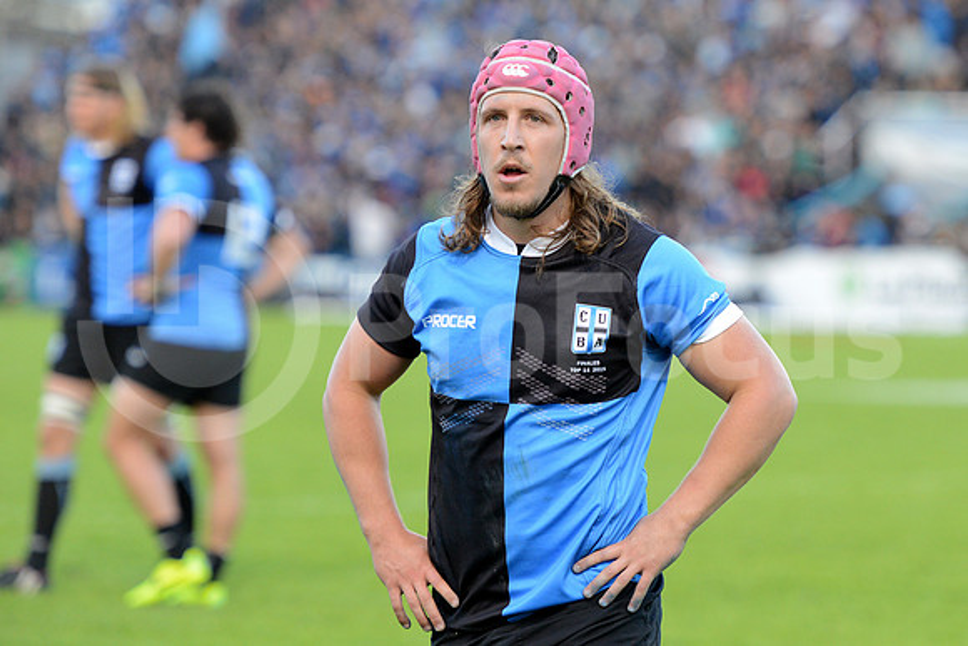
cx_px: 484
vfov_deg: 6.5
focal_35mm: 210
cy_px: 323
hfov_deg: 9.8
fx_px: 5648
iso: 2000
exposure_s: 1/500
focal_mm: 210
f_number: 4
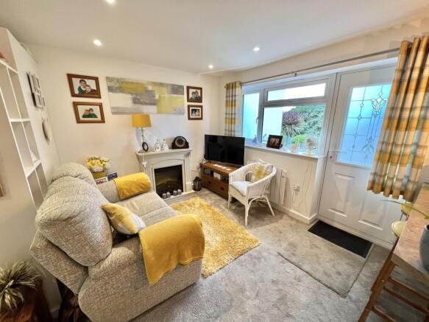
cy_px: 161
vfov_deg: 89.9
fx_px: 161
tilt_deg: -14.0
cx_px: 214
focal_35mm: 13
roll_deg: +0.7
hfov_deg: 106.2
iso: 160
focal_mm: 1.57
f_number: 1.8
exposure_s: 1/100
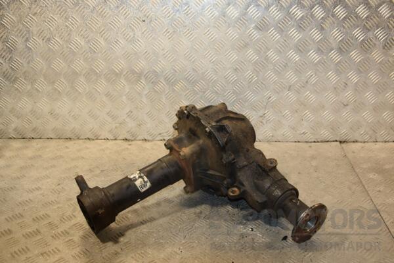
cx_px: 197
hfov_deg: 46.4
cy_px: 132
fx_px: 460
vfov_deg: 31.9
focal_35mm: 42
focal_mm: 28
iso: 800
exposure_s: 1/200
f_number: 5
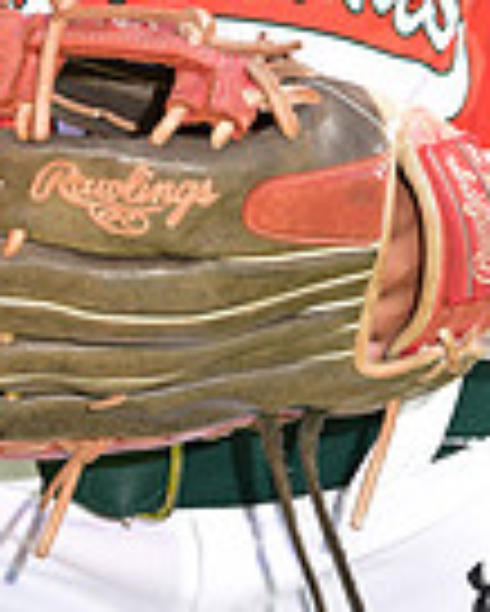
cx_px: 155
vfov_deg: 2.9
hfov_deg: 2.3
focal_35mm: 662
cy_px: -450
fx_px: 11987
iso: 80
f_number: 5
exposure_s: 1/200
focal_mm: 165
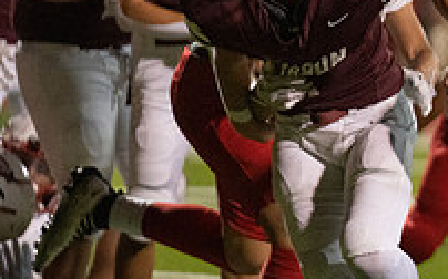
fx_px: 8115
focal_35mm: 665
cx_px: 504
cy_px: 133
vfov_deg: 2.0
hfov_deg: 3.2
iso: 4000
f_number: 2.8
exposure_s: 1/1000
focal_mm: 200
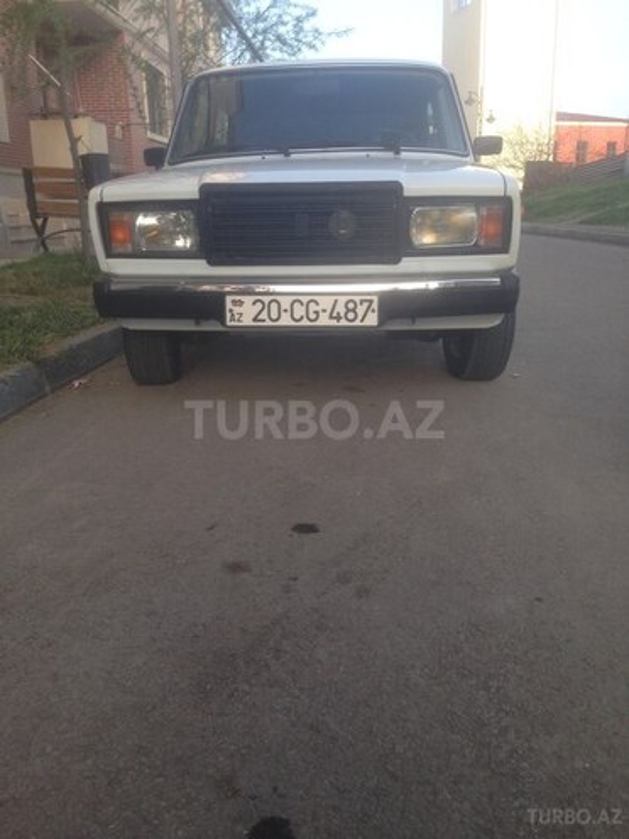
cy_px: 420
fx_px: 800
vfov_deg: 55.4
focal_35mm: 33
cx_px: 314
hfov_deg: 42.9
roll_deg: +3.5
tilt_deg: -11.4
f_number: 2.4
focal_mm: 4.12
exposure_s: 1/236
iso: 50
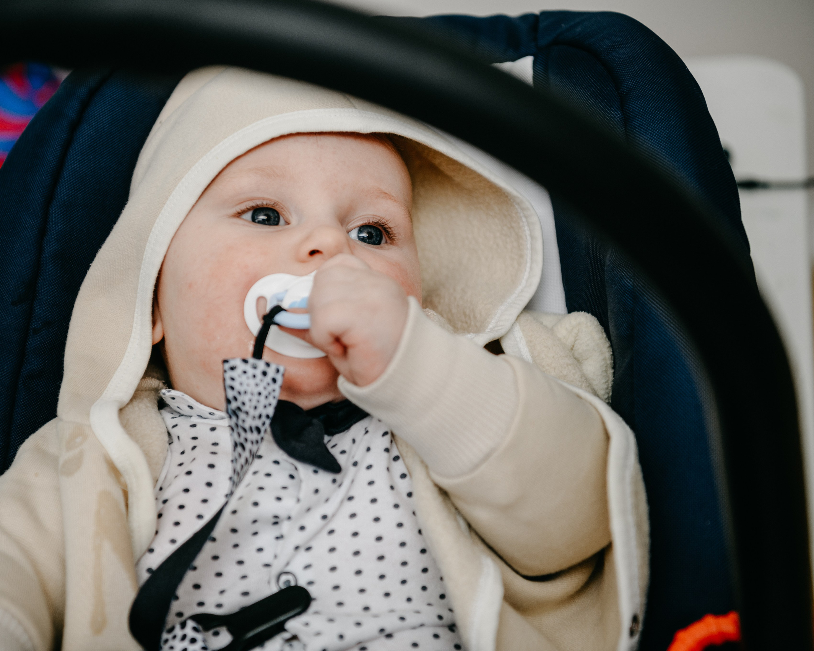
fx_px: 1903
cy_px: 326
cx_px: 329
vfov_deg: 19.4
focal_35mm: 79
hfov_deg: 24.1
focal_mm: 70
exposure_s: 1/160
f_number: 3.2
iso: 125
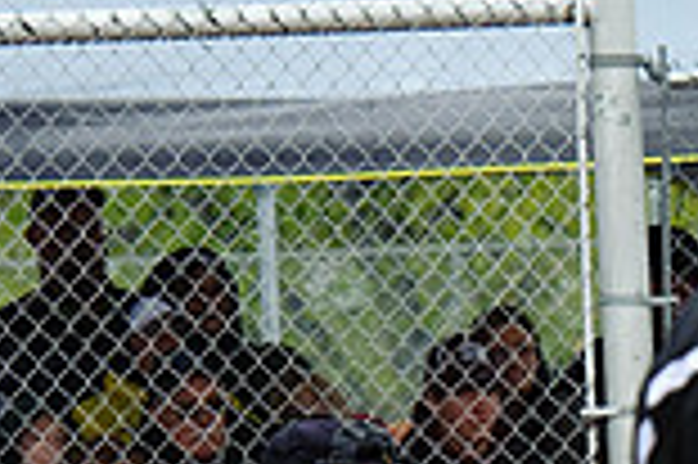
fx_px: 10498
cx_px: 1292
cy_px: 505
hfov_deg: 3.8
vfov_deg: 2.5
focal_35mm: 542
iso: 400
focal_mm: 145
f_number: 5.6
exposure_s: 1/1000
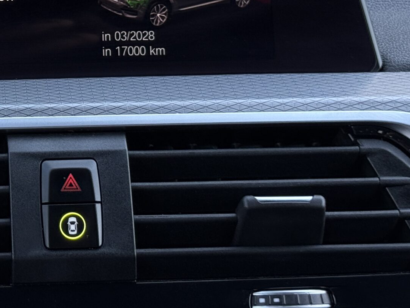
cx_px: 11
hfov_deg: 16.9
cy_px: -32
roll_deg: +0.1
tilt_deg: -8.1
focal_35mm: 114
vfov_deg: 12.8
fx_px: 1350
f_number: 1.78
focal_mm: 6.76
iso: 250
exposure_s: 1/296
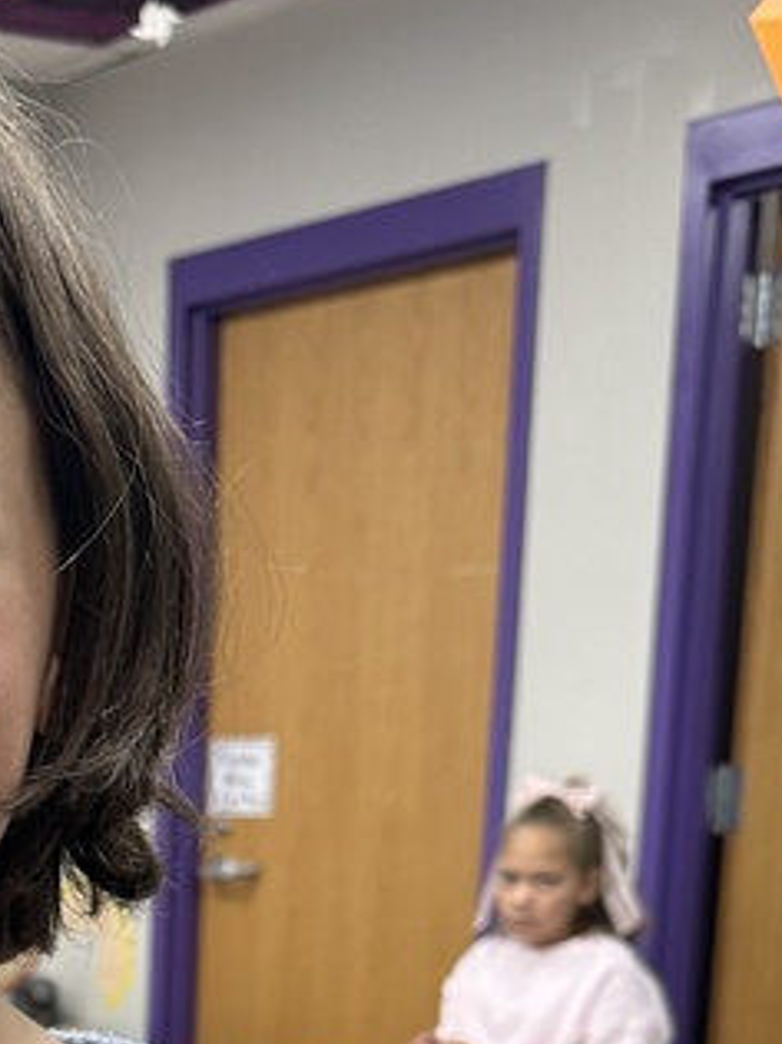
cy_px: 1448
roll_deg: +1.1
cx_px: -229
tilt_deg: -16.0
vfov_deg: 21.9
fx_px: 2351
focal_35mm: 78
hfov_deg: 17.7
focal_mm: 6.86
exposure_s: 1/60
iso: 125
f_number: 1.78
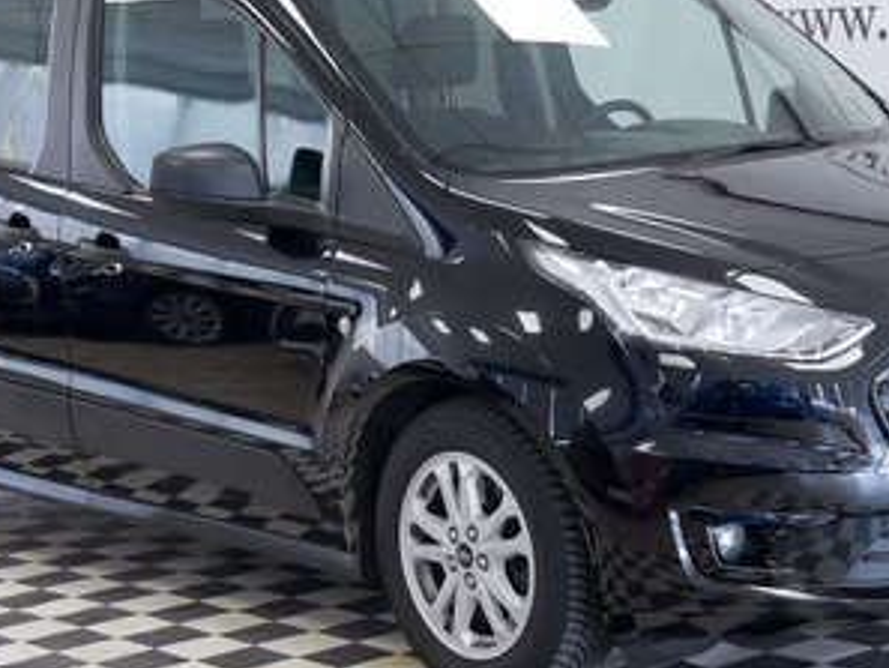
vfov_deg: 15.2
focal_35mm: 97
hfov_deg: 20.2
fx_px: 2492
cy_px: 252
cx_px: 488
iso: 500
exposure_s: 1/60
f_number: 3.9
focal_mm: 18
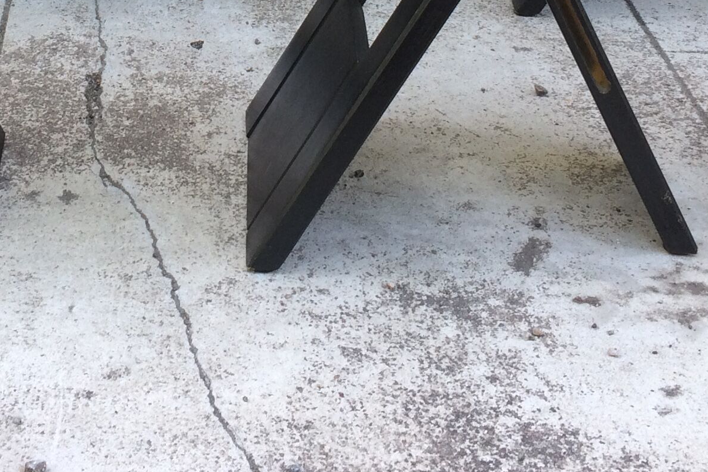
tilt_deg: -16.2
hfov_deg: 24.2
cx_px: 162
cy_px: -221
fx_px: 1632
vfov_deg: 15.3
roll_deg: -3.8
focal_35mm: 83
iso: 32
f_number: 2.2
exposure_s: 1/125
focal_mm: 4.15
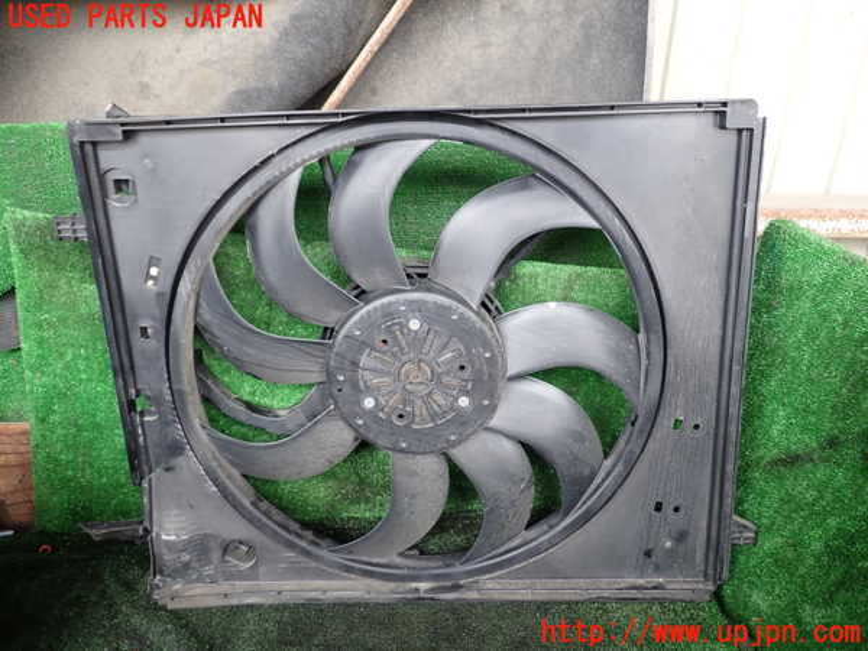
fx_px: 752
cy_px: 326
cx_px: 434
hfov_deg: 60.0
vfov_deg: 46.8
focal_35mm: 30
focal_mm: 5.4
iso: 100
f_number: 2.3
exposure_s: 1/60
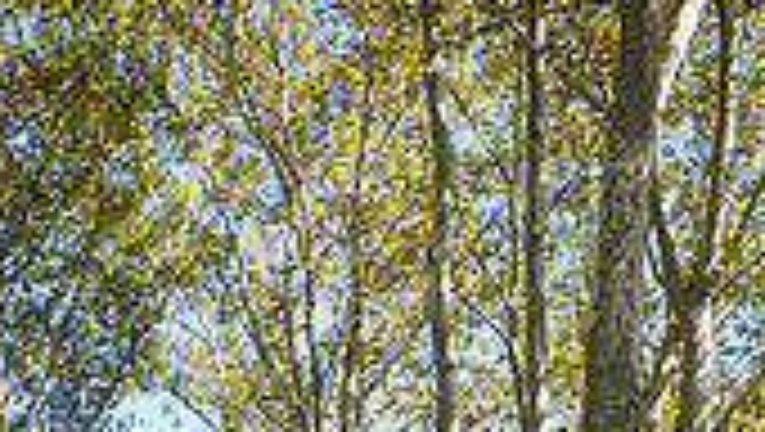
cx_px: 63
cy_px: 826
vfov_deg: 12.6
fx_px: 1746
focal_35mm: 86
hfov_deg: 24.0
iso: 250
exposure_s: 1/320
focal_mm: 24
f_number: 4.5
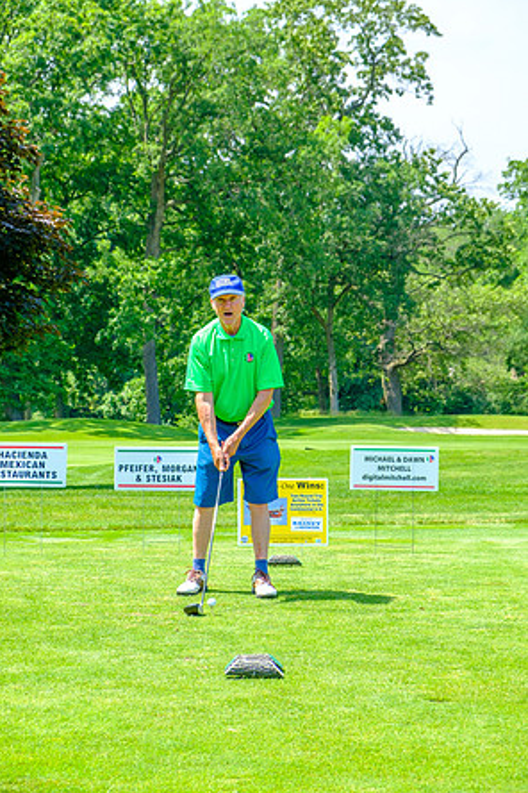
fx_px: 1760
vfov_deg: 25.4
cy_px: 395
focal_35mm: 80
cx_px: 262
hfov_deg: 17.1
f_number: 5.6
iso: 200
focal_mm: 52.7
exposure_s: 1/500
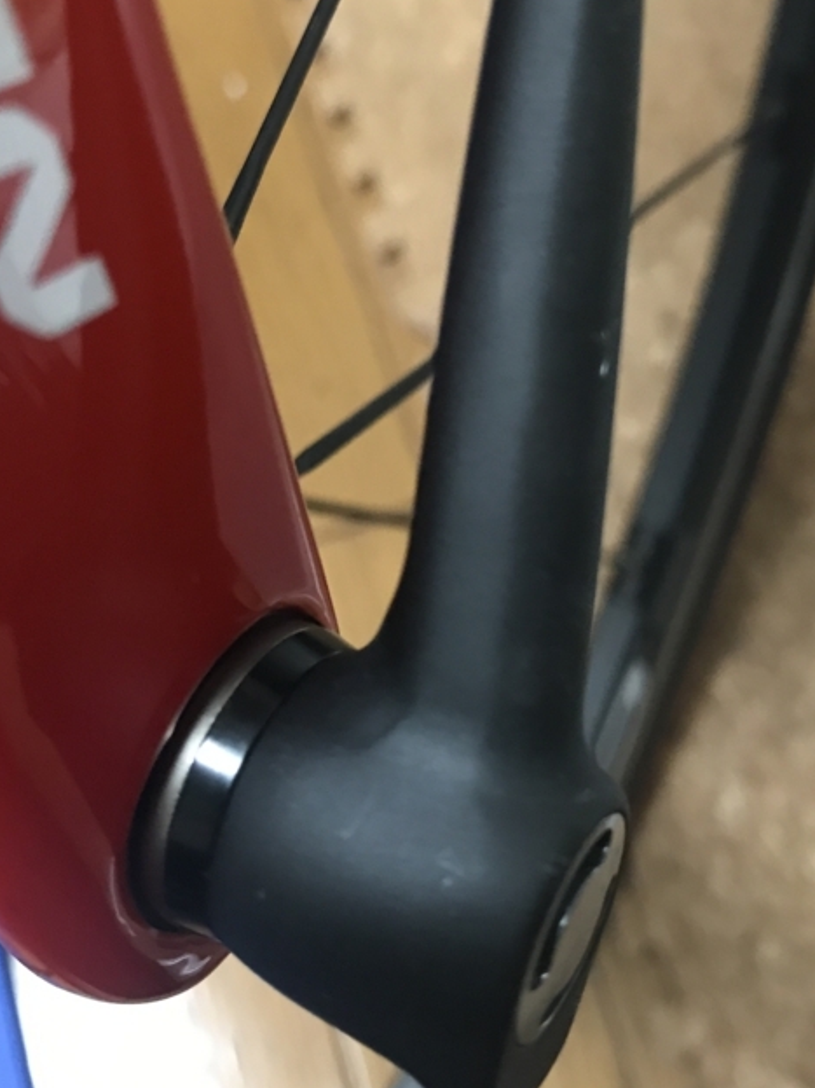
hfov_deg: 31.5
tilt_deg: -65.0
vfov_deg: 41.2
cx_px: 389
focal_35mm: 46
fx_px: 1445
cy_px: 494
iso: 100
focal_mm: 3.99
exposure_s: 1/9
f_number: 1.8
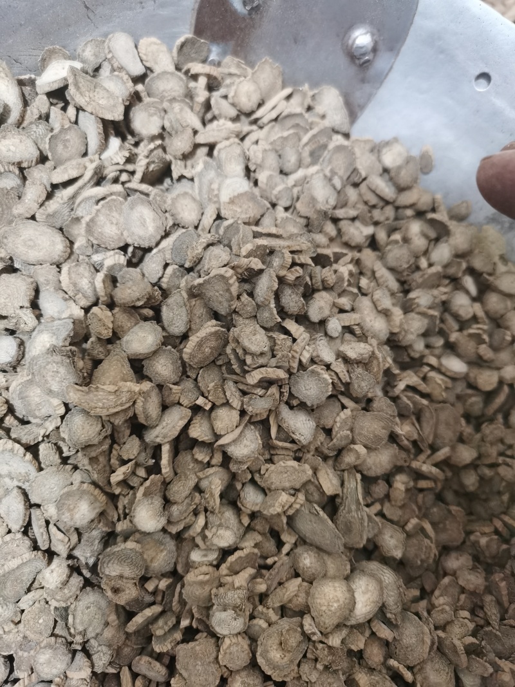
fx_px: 536
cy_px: 344
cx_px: 258
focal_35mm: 27
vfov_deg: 65.3
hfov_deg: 51.3
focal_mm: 5.58
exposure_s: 1/20
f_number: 1.8
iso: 500
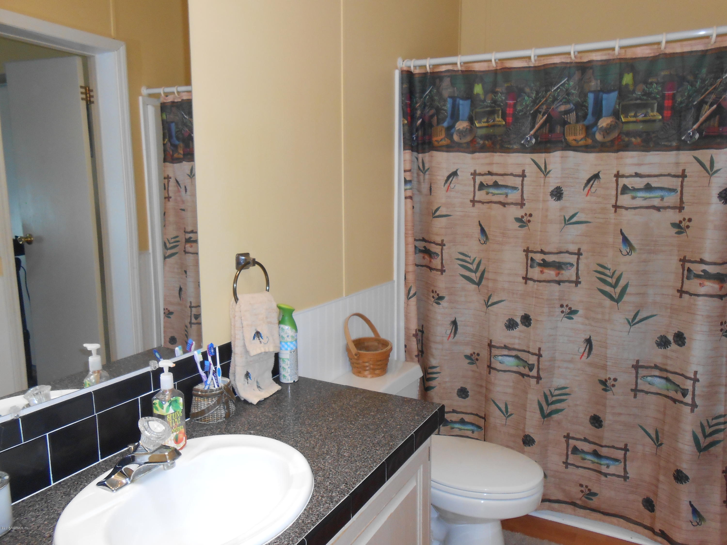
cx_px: 364
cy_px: 272
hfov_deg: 67.3
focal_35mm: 26
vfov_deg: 53.1
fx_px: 546
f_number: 3.5
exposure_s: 1/25
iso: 200
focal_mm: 4.6
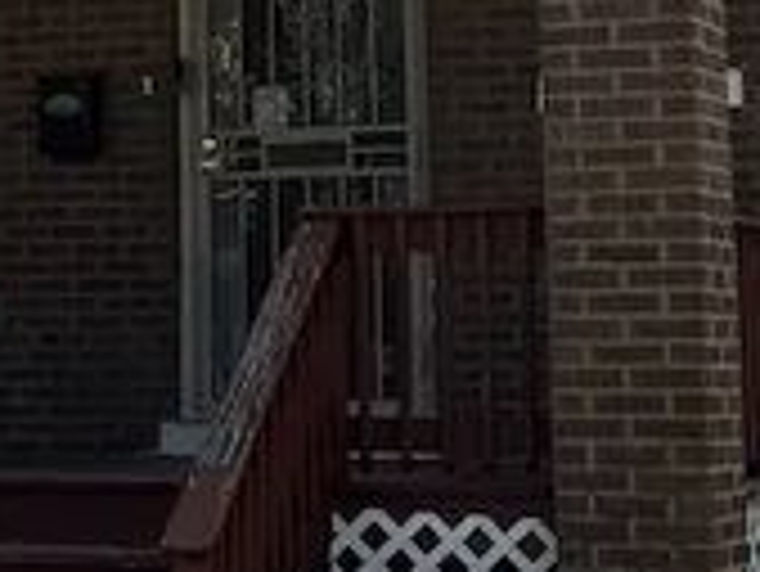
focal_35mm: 145
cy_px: -9
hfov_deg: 13.4
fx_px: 3186
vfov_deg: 10.2
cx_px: -49
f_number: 1.78
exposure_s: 1/2710
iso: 80
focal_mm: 6.76
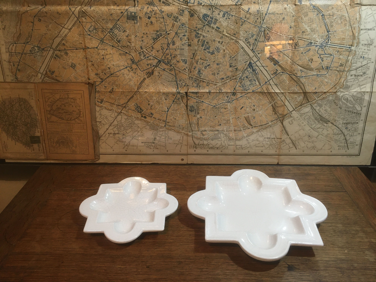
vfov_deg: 48.2
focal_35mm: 29
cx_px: 188
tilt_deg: -24.7
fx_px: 315
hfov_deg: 61.7
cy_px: 141
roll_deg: -0.4
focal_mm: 4.15
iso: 125
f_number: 2.2
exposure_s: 1/33
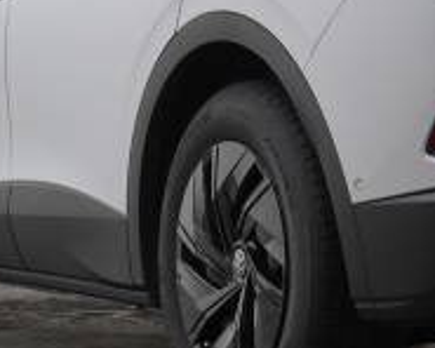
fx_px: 2312
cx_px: 451
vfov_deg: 8.6
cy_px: 38
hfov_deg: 10.6
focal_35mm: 180
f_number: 5.6
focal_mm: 37
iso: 2000
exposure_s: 1/160
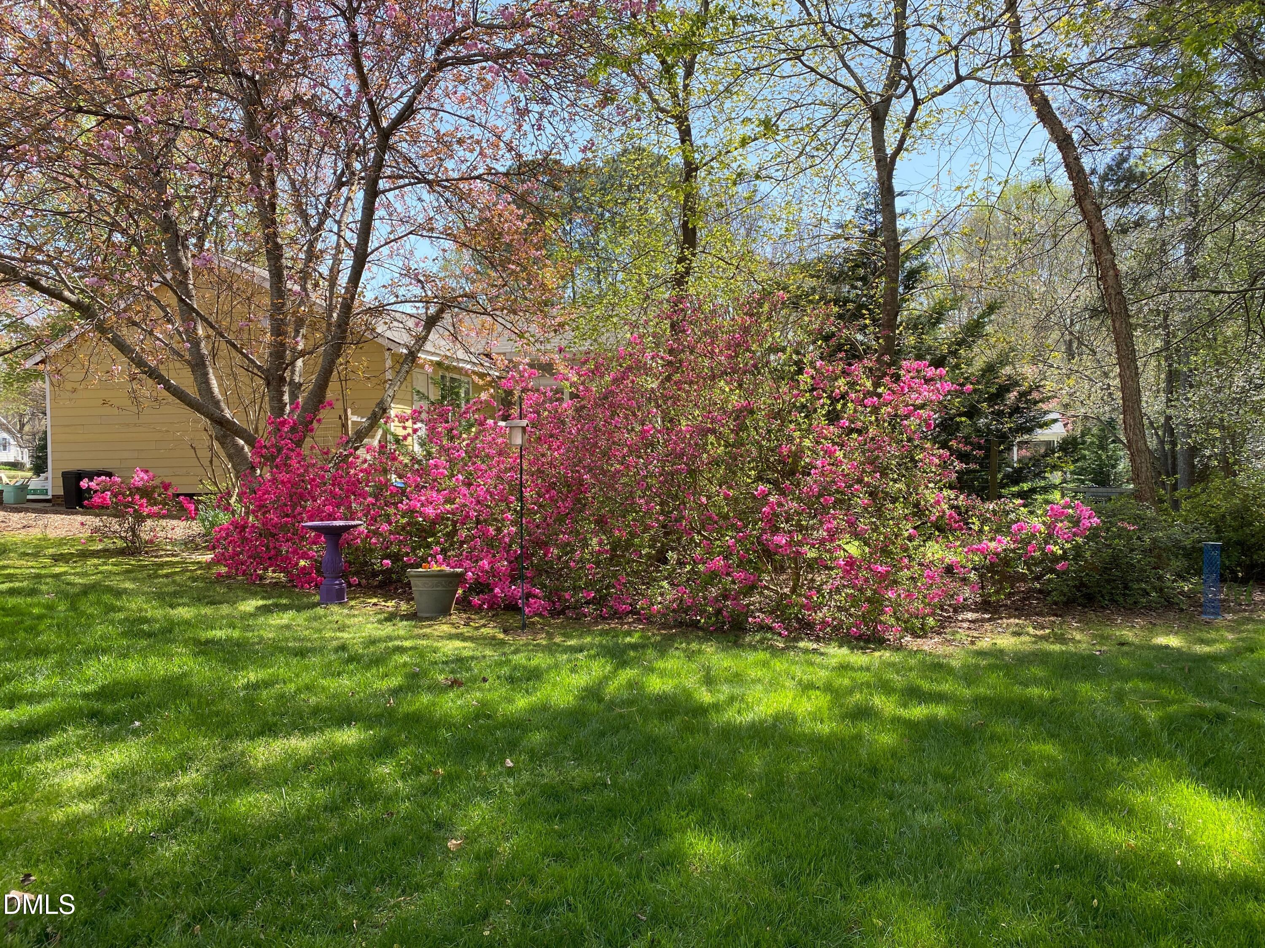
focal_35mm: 26
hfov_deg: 67.3
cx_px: 632
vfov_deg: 53.1
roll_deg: +1.2
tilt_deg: -0.8
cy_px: 474
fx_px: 950
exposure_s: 1/715
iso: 32
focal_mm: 4.25
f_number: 1.8
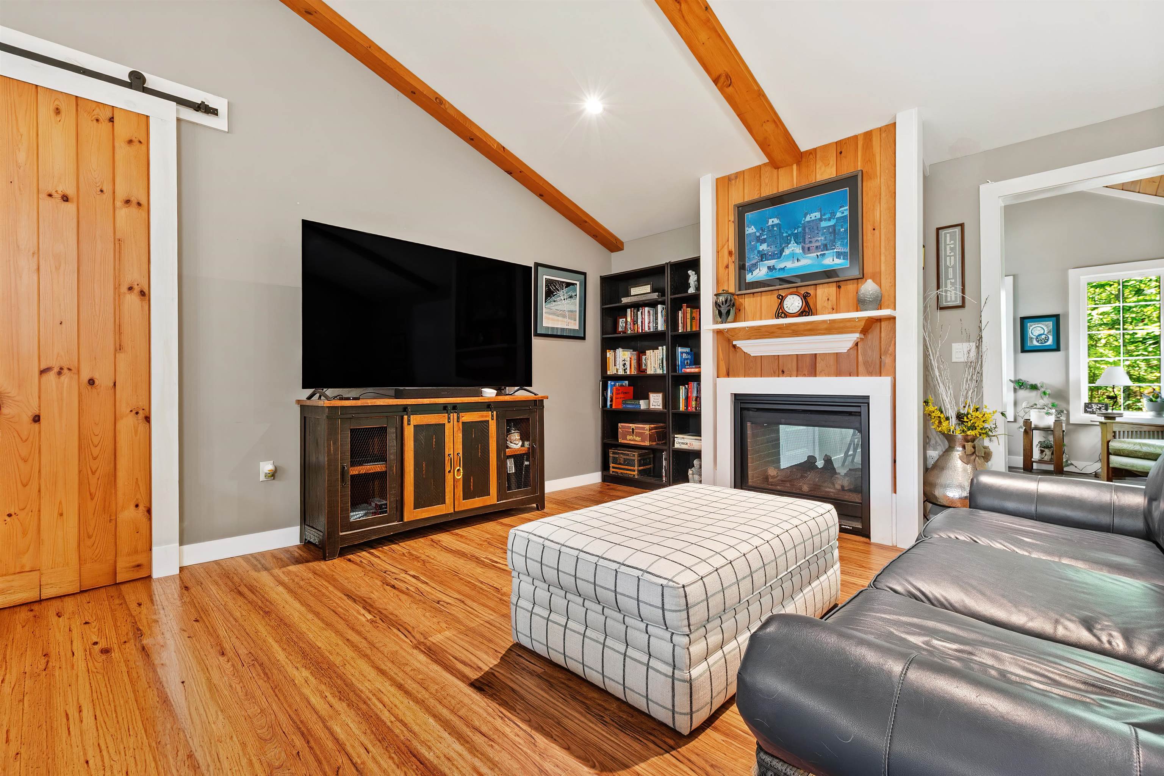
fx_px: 485
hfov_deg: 100.4
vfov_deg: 77.3
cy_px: 388
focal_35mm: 15
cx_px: 582
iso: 500
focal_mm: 10
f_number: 9
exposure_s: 1/1.67
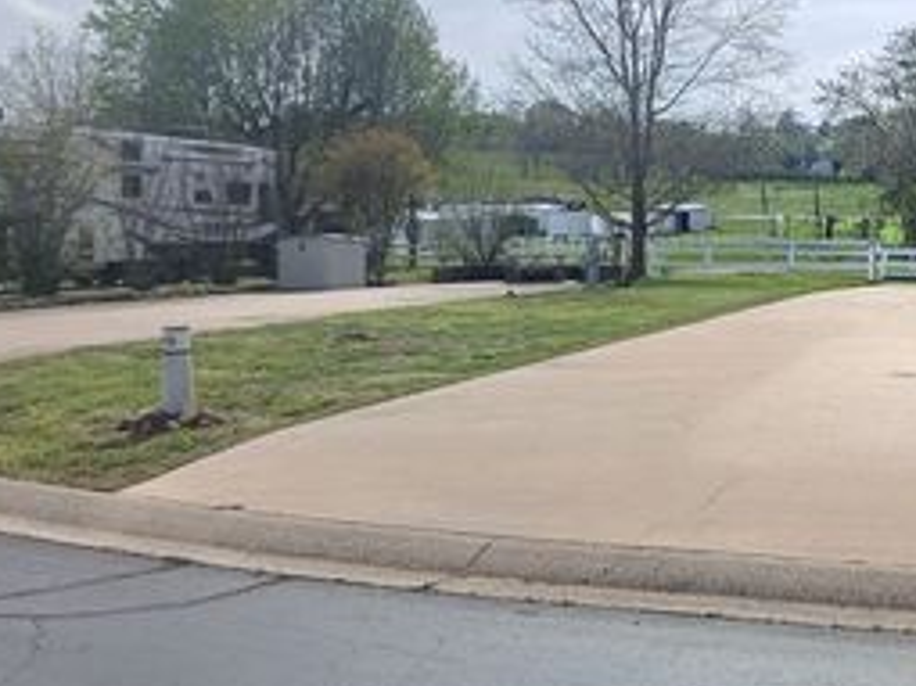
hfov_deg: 36.0
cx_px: 762
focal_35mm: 51
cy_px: 207
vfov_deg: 28.3
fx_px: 1349
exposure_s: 1/1289
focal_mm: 3.98
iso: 20
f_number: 1.8
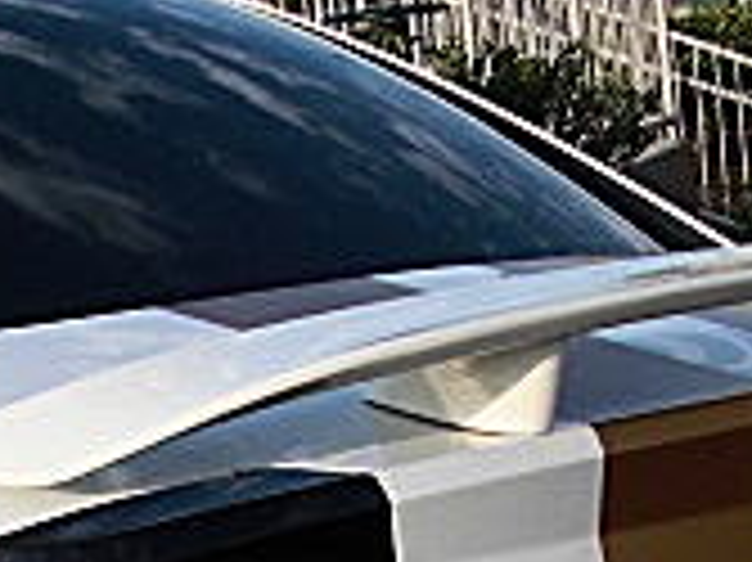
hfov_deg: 13.9
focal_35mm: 138
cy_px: 859
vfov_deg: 10.4
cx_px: -131
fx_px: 2996
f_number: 2.8
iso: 50
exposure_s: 1/800
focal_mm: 6.3
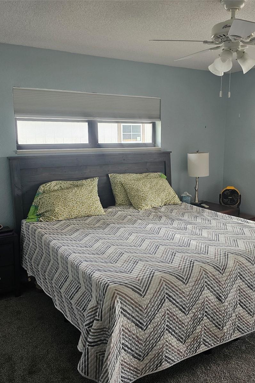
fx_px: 340
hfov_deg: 41.1
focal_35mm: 32
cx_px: 138
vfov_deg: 58.7
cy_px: 192
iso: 200
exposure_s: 1/207
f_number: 1.7
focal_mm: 6.3
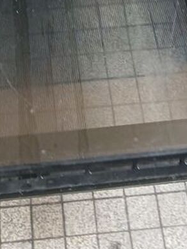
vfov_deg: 18.0
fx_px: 670
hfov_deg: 15.9
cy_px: -160
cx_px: 63
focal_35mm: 93
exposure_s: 1/50
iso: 200
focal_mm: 4
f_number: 1.8
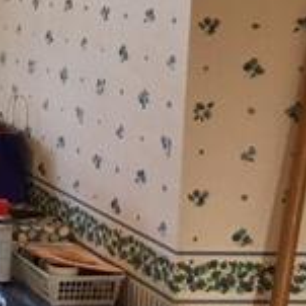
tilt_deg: -4.0
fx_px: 1090
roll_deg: -1.1
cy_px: 30
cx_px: -326
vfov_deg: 15.8
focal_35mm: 109
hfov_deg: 13.5
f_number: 2.2
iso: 32
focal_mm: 4.15
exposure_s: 1/30
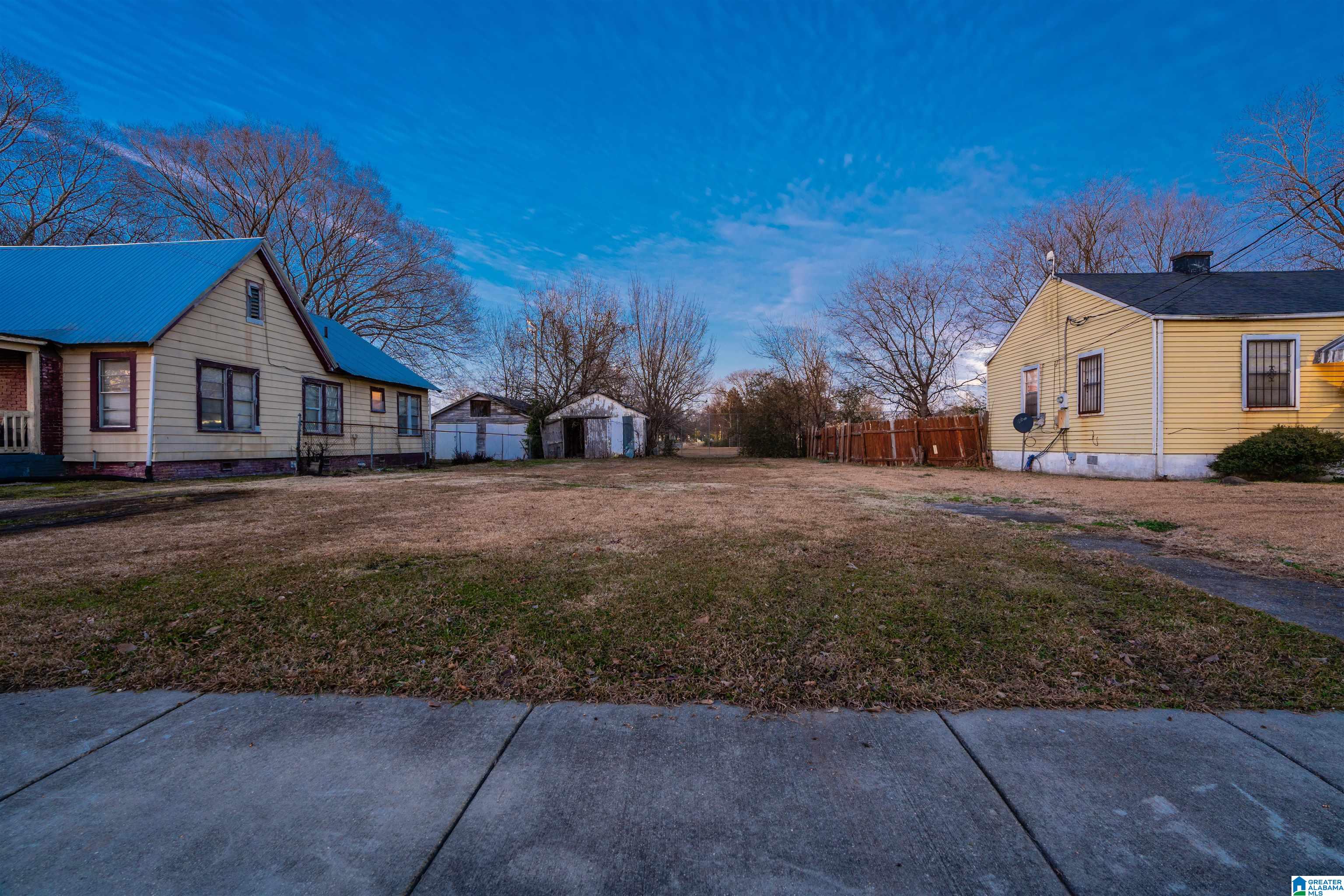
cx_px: 672
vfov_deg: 73.7
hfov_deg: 96.7
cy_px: 448
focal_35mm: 16
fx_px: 597
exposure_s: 6
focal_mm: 16
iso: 250
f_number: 8
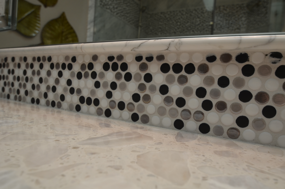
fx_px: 178
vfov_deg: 55.9
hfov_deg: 77.4
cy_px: 94
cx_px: 142
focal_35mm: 22
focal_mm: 15
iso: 400
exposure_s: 1/125
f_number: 5.6
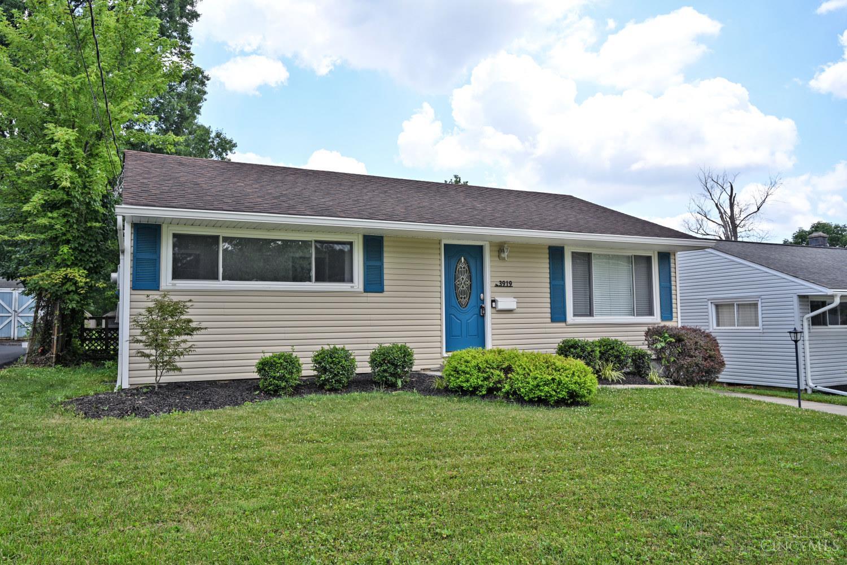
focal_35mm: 24
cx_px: 424
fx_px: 576
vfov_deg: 52.2
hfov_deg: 72.6
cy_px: 282
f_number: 6.3
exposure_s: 1/320
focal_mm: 24.5
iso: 100
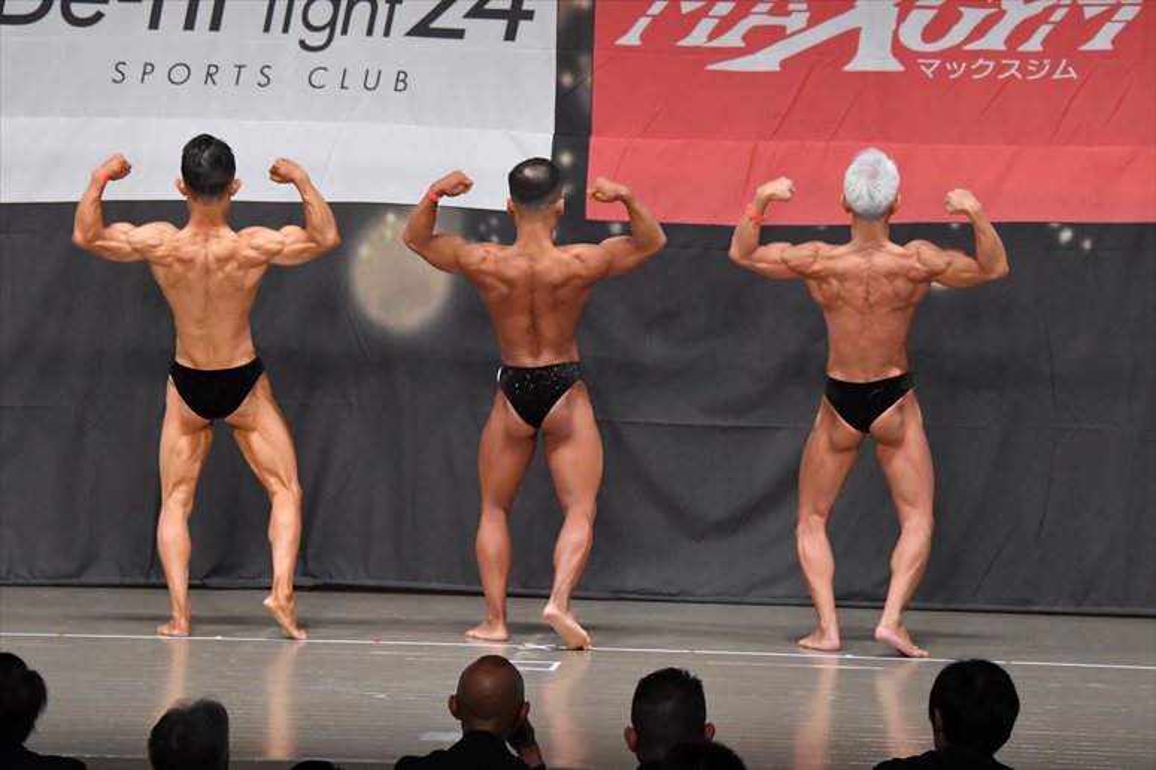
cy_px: 385
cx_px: 578
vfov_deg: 7.5
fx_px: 5874
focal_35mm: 183
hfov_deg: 11.2
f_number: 5.6
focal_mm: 122
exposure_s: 1/400
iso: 5000
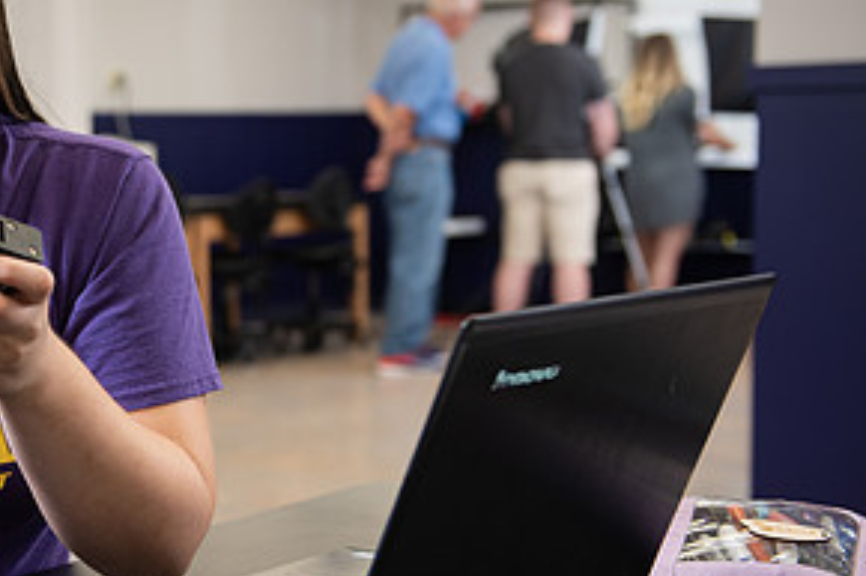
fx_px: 2019
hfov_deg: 23.2
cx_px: 6
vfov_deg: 16.2
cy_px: 291
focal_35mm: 84
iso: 640
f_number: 3.5
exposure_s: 1/200
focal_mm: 42
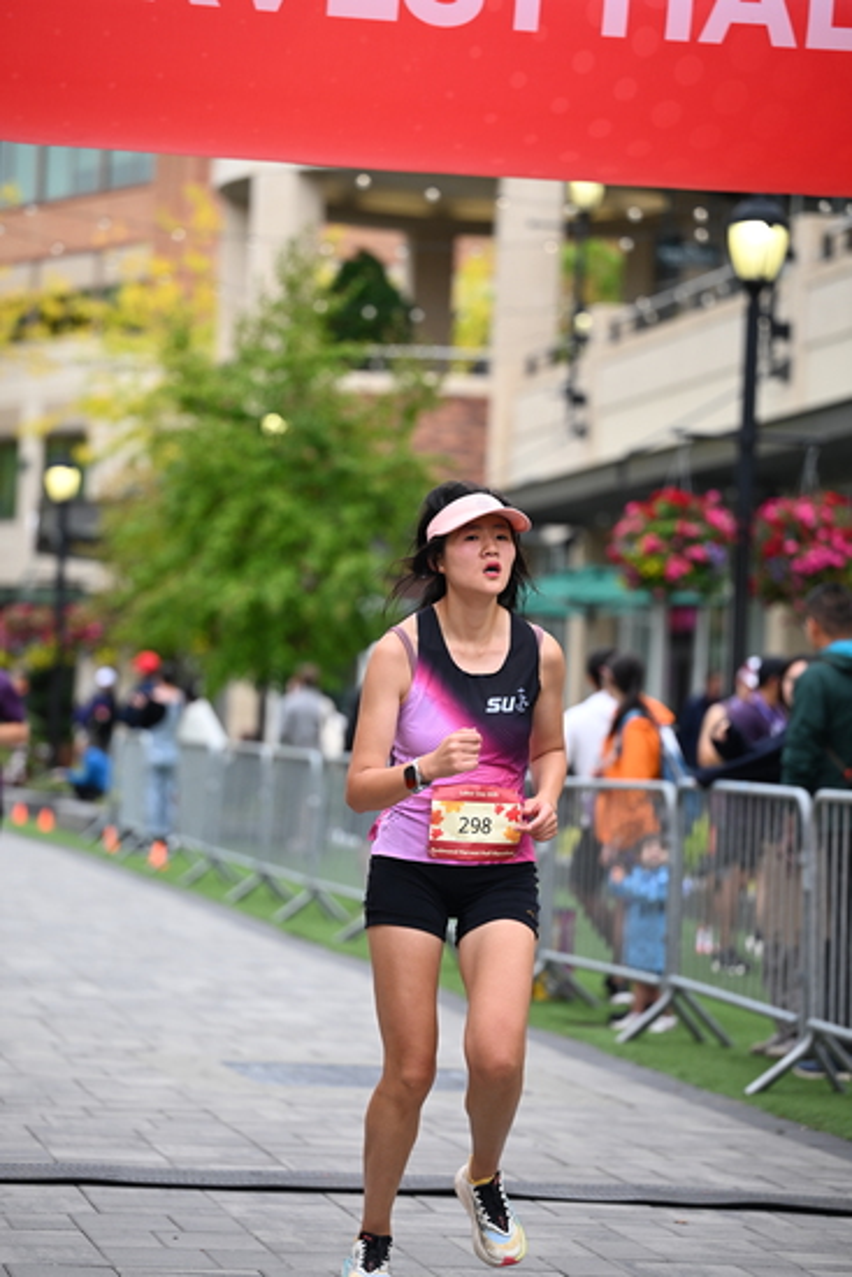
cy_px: 638
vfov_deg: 18.6
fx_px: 3902
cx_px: 426
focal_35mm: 110
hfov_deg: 12.5
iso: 640
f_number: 2.8
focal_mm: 110
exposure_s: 1/2000
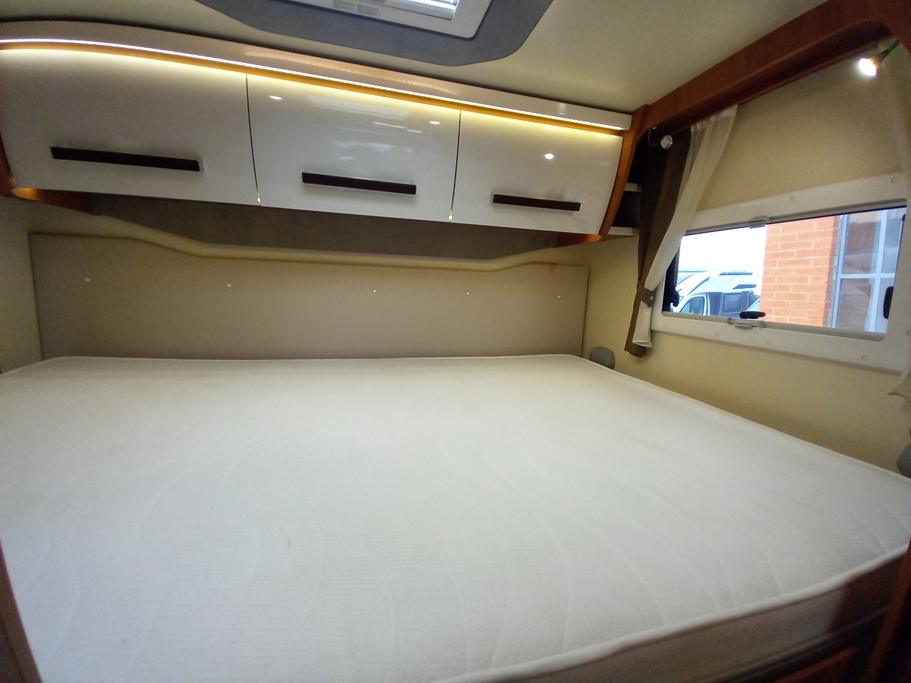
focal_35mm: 13
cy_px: 342
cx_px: 456
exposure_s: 1/50
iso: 100
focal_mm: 1.13
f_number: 2.2
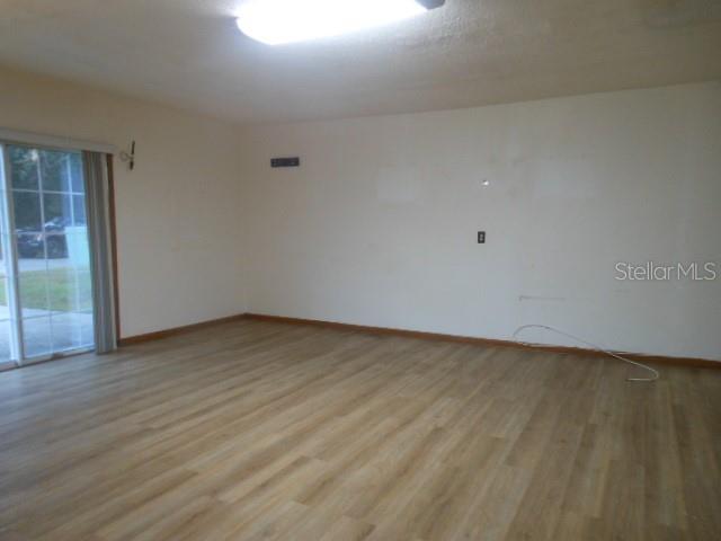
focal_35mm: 25
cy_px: 270
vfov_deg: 54.9
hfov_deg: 69.4
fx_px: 521
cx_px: 360
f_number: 3.2
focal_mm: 4.5
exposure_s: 1/30
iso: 250
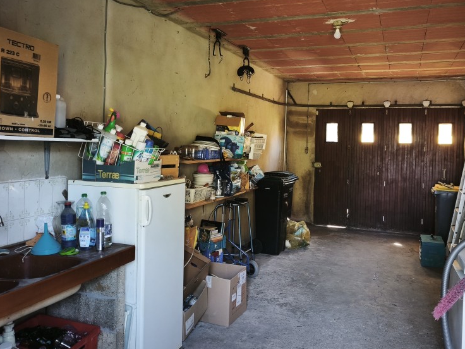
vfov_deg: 44.1
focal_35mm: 32
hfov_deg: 56.8
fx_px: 430
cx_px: 246
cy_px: 156
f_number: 1.62
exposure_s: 1/50
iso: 200
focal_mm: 6.45
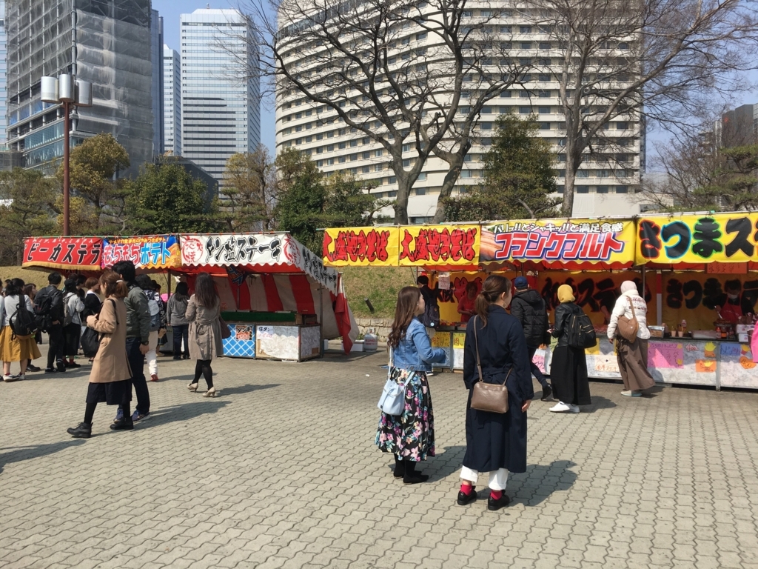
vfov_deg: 48.2
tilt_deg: +3.1
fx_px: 635
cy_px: 284
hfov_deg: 61.7
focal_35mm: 29
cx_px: 379
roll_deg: -0.1
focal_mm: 4.15
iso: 25
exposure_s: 1/1789
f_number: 2.2
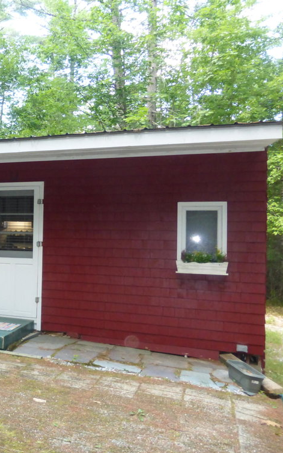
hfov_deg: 32.0
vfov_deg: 54.0
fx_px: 444
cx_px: -13
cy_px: 223
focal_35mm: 36
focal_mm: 4.3
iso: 400
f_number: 3.3
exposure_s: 1/60
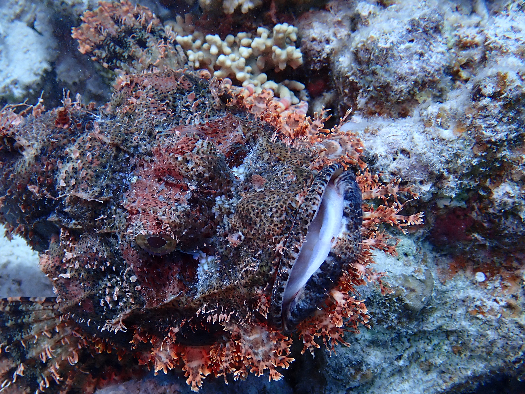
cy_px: 250
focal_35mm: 52
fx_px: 789
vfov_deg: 27.9
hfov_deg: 36.8
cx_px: 228
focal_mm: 6.37
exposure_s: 1/250
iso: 100
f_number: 3.5
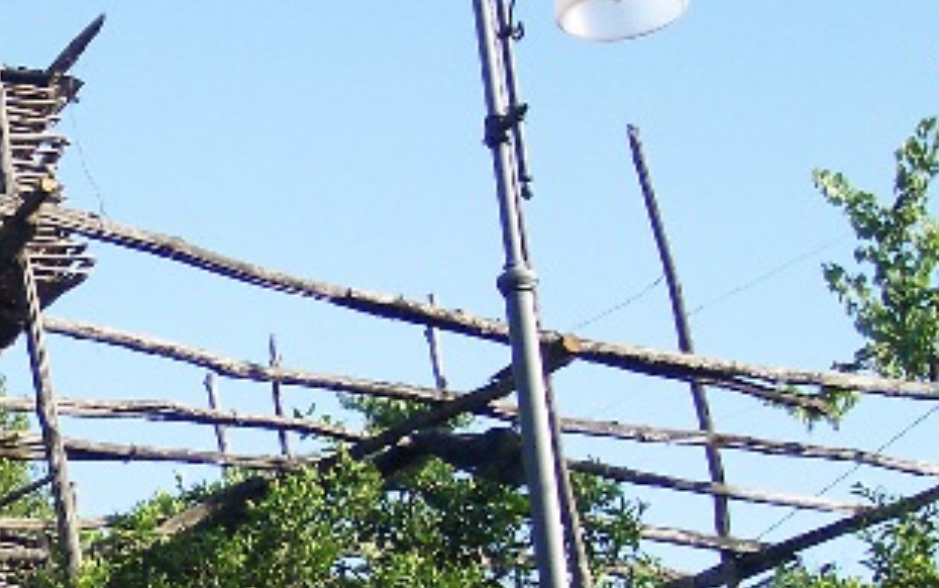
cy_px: 488
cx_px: -264
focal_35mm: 104
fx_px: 2662
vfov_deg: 12.5
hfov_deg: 18.7
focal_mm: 8
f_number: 2.8
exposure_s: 1/700
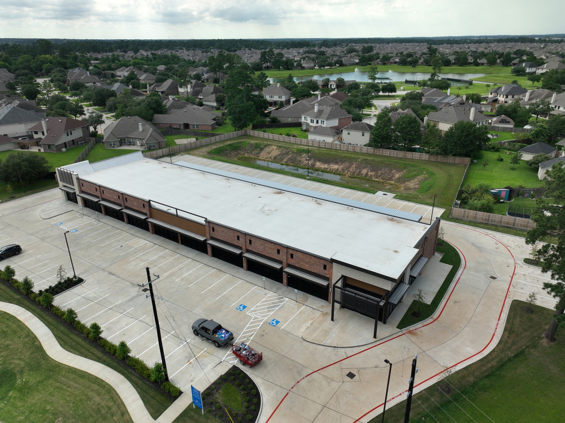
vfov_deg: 56.8
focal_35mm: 24
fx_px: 392
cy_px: 212
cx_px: 282
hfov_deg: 71.6
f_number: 2.8
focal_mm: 12.29
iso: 120
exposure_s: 1/500
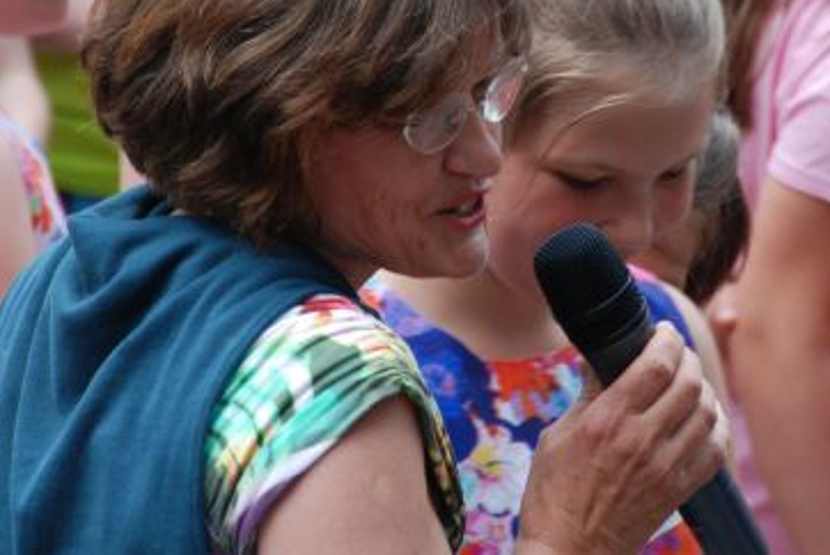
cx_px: 534
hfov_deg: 3.1
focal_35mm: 663
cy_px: 79
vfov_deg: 2.1
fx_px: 15298
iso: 400
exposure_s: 1/160
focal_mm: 200
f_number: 5.6
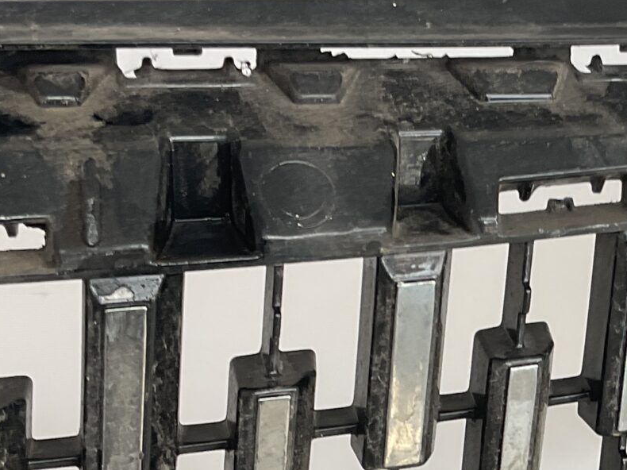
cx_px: 657
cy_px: 442
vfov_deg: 15.5
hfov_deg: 20.1
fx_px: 1702
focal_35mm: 94
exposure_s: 1/100
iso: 32
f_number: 1.8
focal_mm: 3
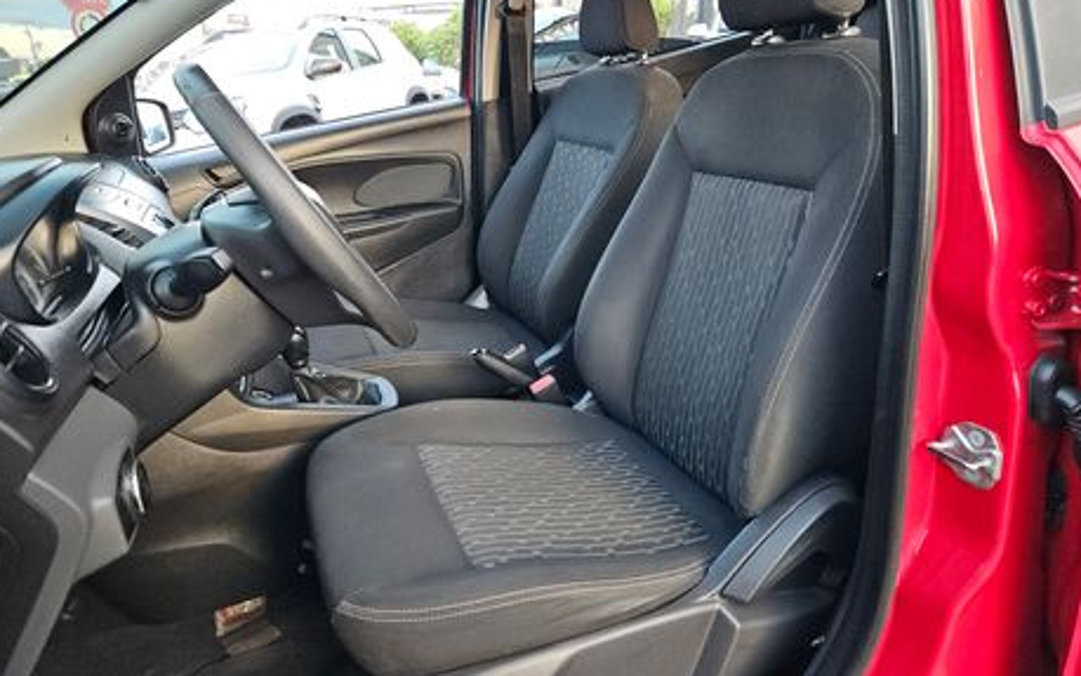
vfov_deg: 49.0
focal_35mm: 25
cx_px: 539
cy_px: 269
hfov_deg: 72.5
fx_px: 737
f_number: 1.8
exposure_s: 1/120
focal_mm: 5.4
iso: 800
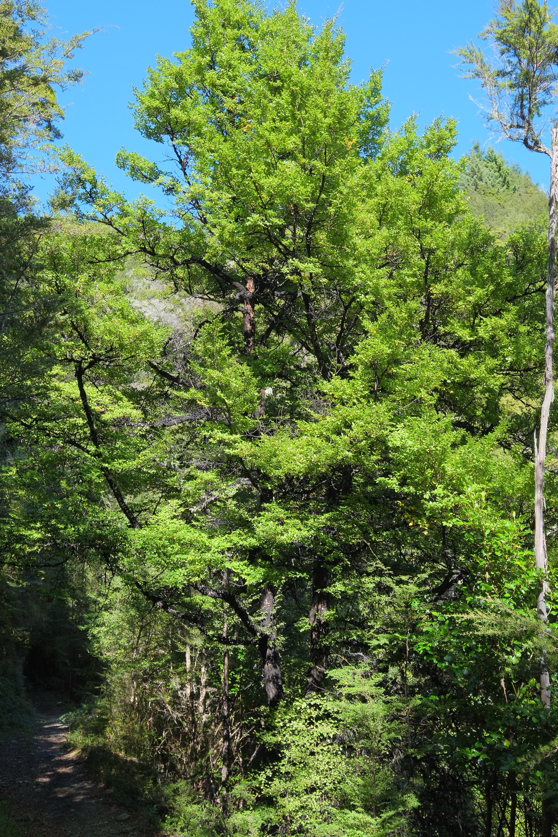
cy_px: 407
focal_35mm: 33
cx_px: 295
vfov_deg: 57.2
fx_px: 767
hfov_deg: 40.0
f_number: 5.6
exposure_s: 1/400
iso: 800
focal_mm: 20
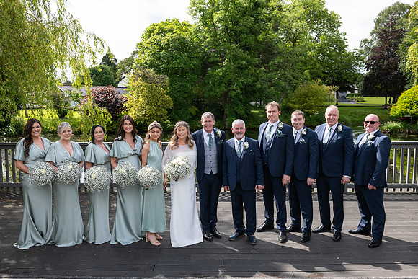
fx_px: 337
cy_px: 140
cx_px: 209
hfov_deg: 63.6
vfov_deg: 45.0
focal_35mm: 29
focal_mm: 29
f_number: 5.6
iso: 160
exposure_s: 1/400
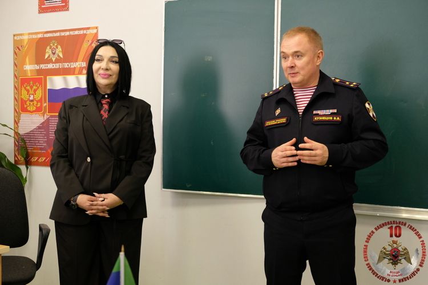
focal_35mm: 45
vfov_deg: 29.9
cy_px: 142
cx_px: 214
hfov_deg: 43.6
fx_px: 535
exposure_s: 1/110
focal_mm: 30.2
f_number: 3.6
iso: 1250
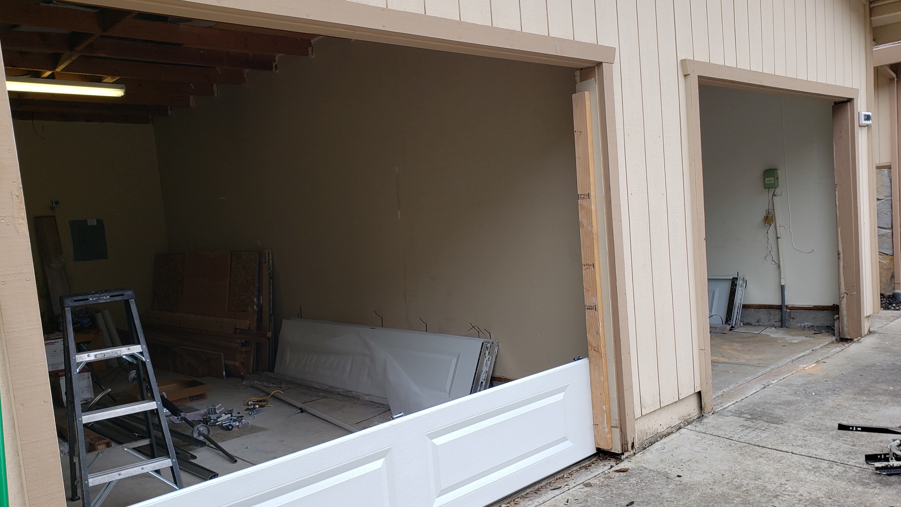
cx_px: 453
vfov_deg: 40.1
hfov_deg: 66.1
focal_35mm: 29
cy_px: 295
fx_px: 693
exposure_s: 1/291
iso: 50
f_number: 2.4
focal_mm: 4.3
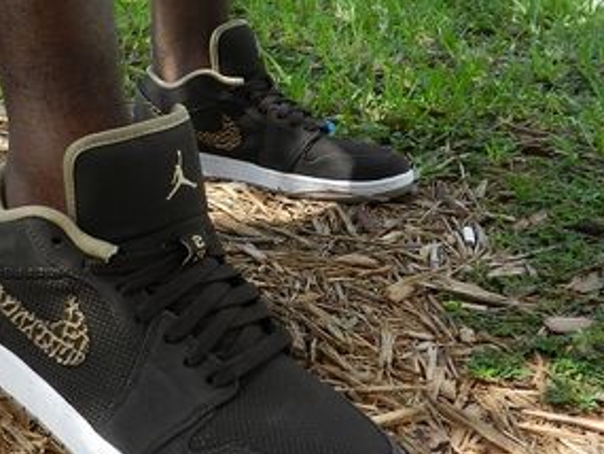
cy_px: 184
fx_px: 873
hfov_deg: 37.5
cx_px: 178
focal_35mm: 50
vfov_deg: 29.1
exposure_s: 1/640
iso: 160
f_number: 3.4
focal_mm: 4
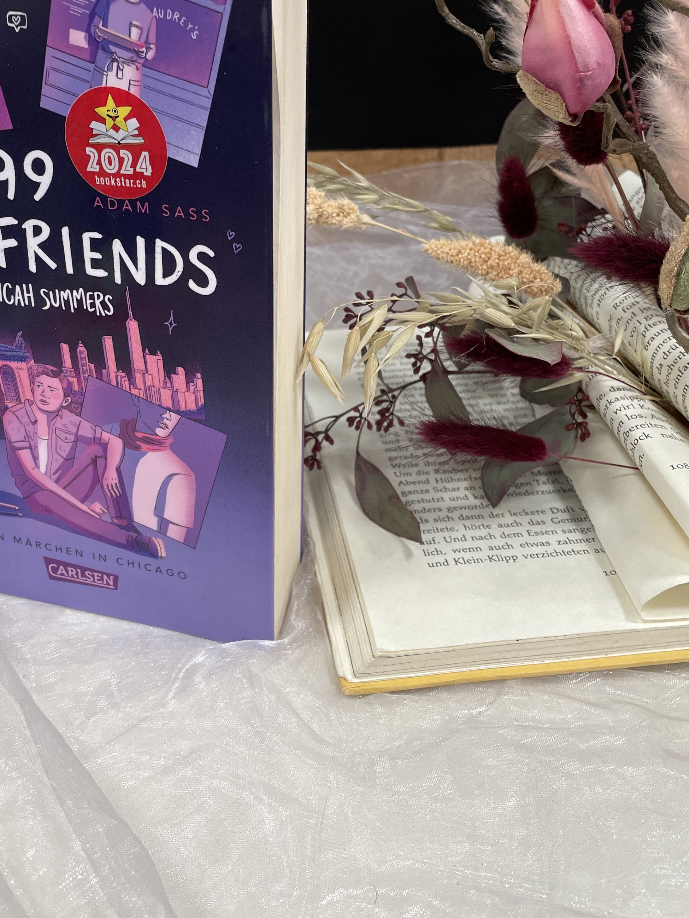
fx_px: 955
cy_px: 352
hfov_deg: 39.3
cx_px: 244
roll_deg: +3.2
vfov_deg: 50.9
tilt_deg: -27.9
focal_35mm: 36
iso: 100
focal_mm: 4.2
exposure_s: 1/118
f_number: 1.6
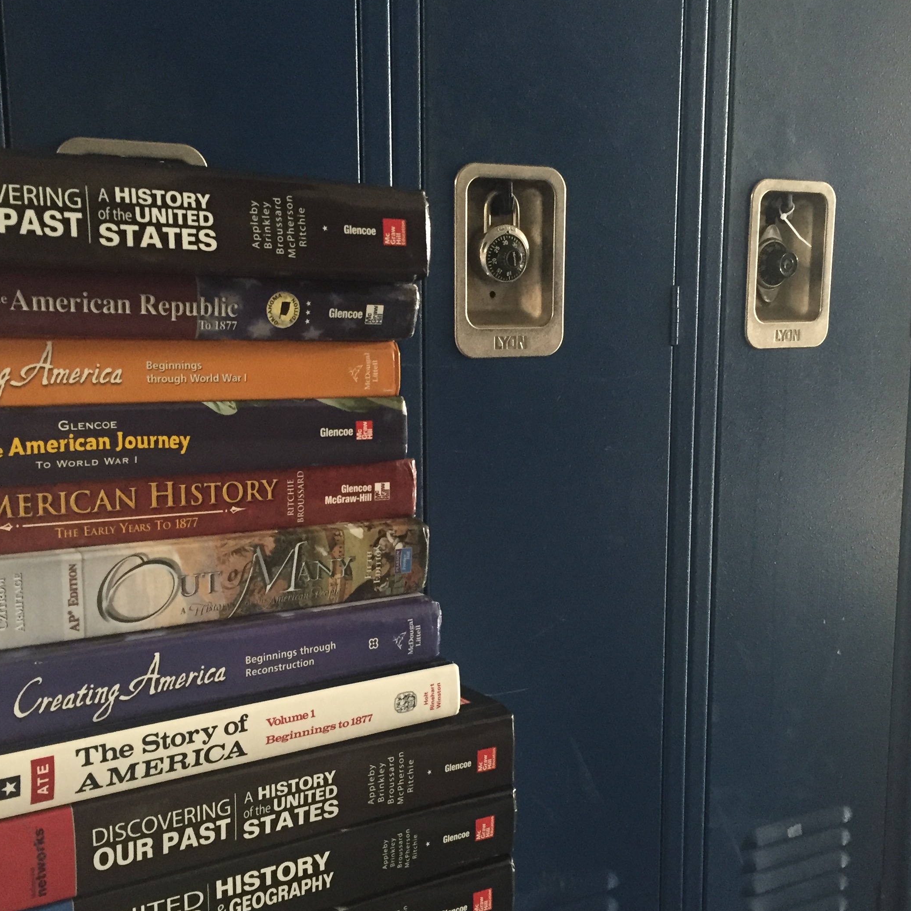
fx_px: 1191
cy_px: 506
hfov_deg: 41.9
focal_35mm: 40
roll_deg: -0.4
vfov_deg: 41.8
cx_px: 455
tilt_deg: -8.7
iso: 320
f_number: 2.2
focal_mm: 4.15
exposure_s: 1/15
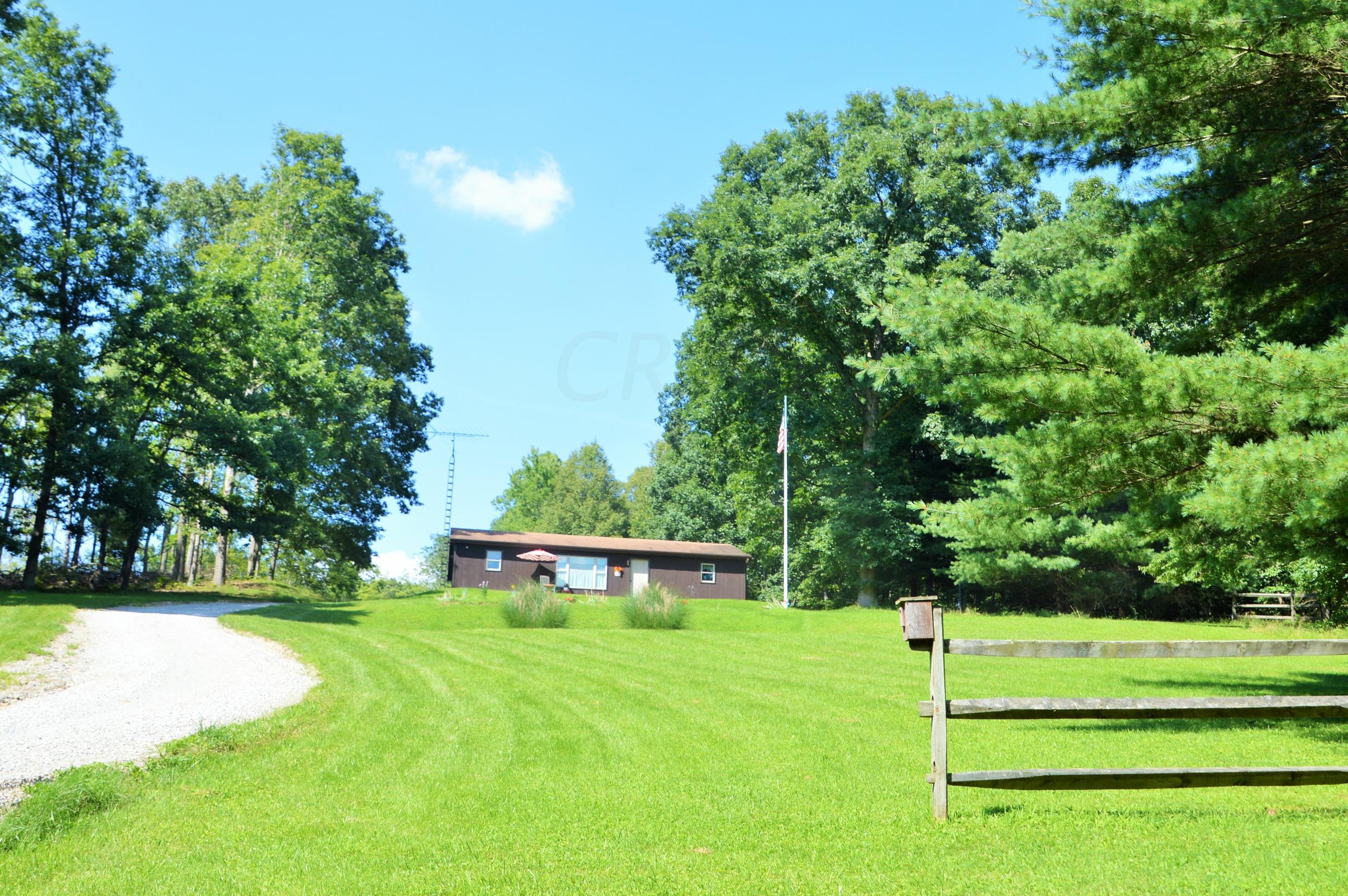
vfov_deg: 34.4
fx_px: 1445
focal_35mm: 39
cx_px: 718
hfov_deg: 50.0
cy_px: 365
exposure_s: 1/200
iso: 100
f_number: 7.1
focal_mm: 21
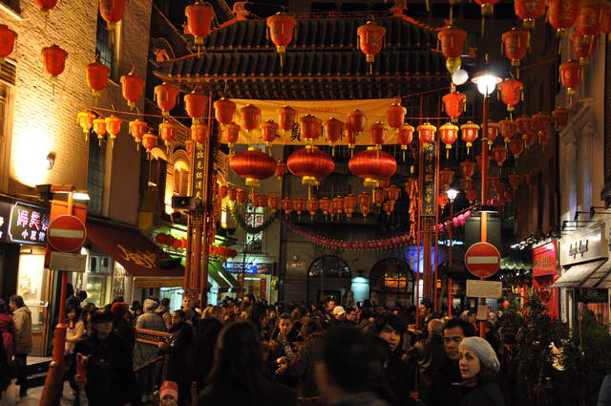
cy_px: 203
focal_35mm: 45
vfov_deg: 29.8
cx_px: 306
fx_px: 763
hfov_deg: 43.7
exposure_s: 1/20
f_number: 5
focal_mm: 30
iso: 640
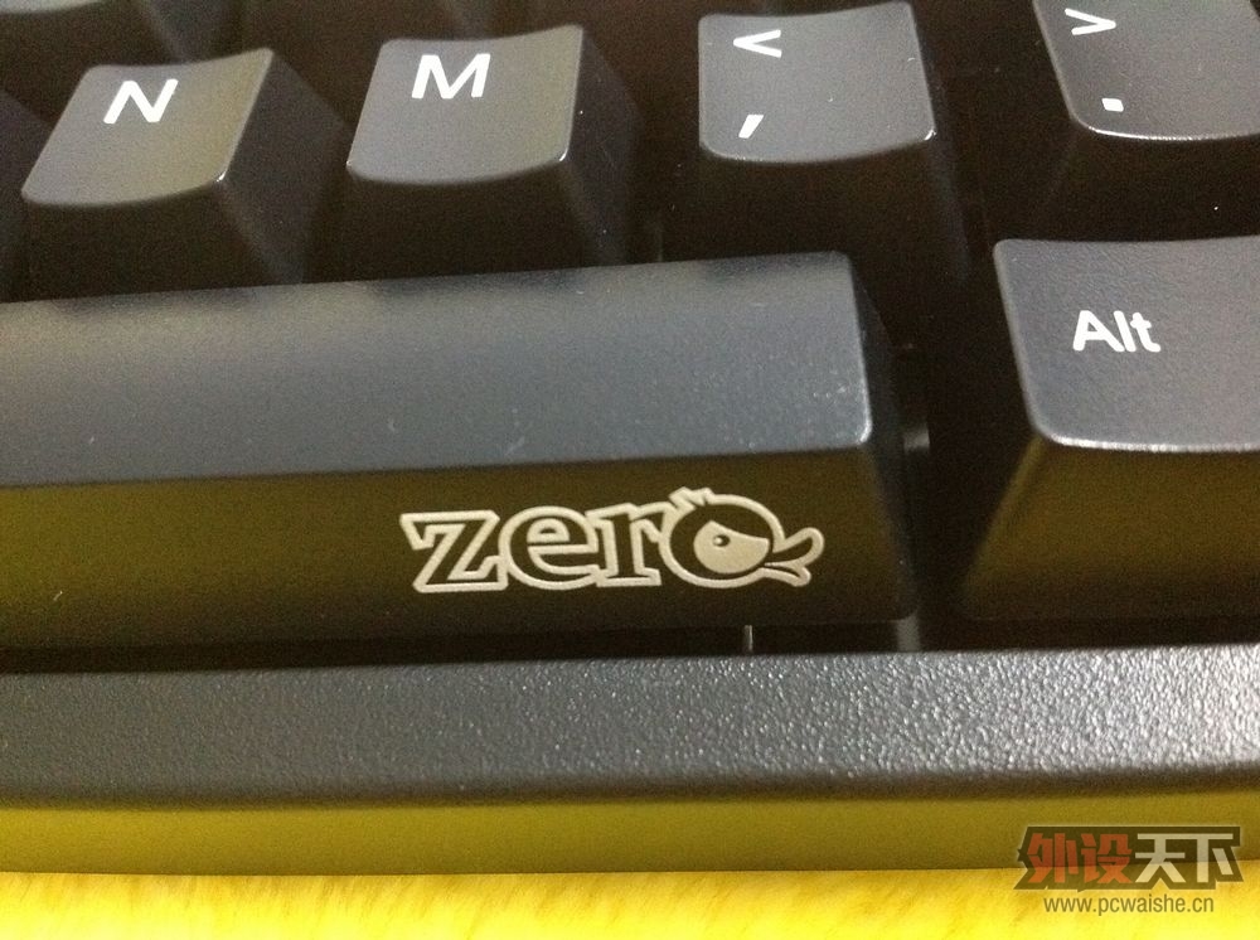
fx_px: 1272
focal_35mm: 35
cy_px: 470
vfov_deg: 40.6
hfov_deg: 52.7
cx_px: 630
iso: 1000
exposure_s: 1/17
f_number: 2.4
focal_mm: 4.28
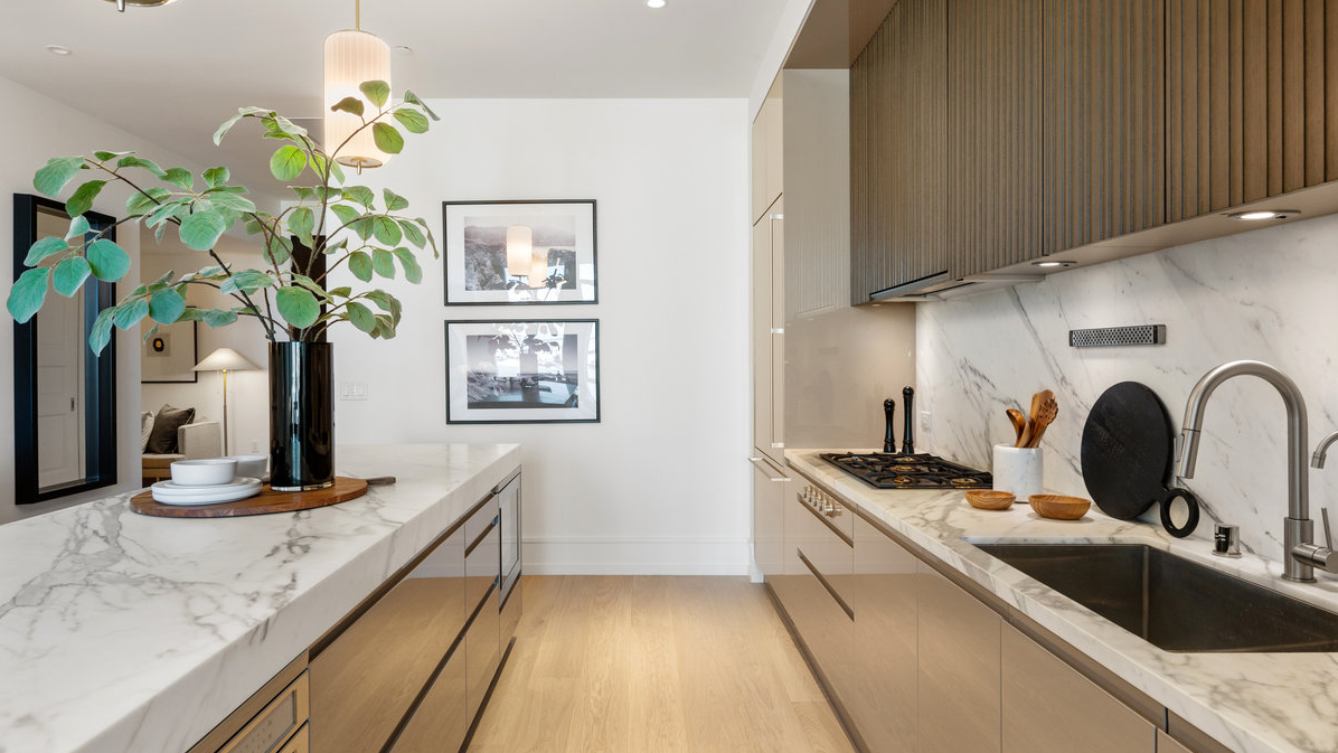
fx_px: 764
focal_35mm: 22
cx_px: 669
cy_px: 356
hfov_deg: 82.4
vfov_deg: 52.5
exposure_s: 1/10
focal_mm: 20.5
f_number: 11
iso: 400
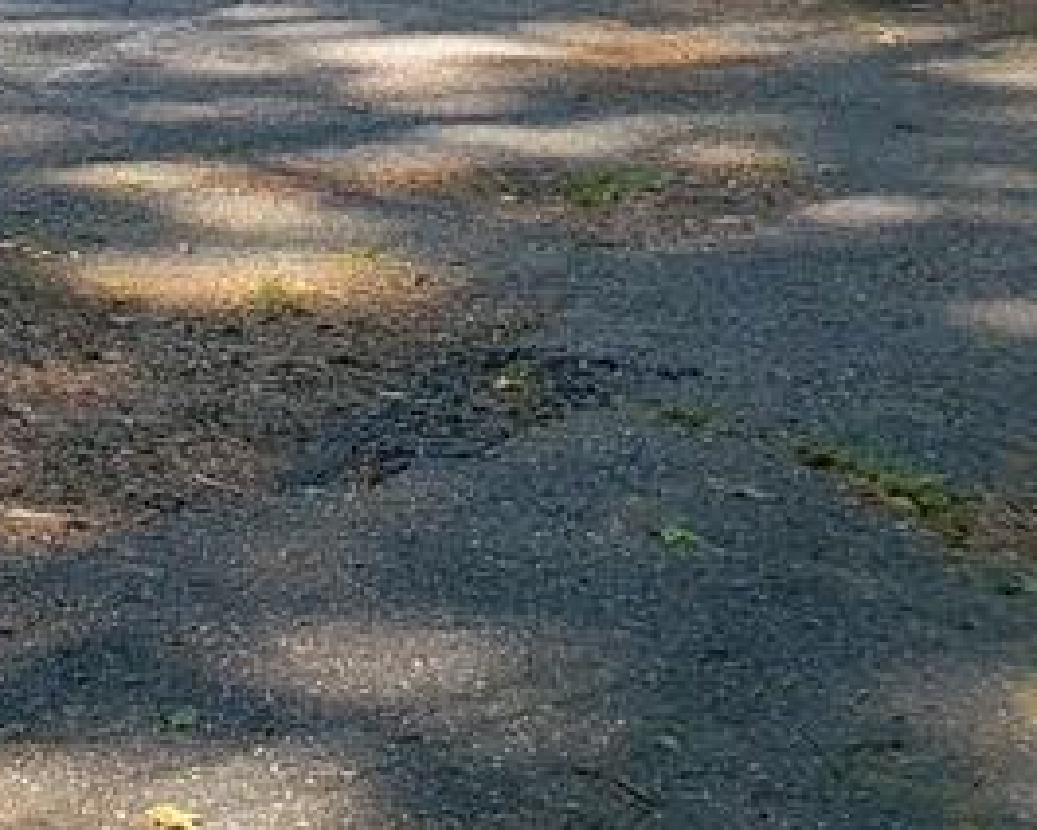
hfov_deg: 17.0
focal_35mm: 98
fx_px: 3008
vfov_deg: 14.5
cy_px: -470
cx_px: -685
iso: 50
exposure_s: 1/467
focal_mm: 4.3
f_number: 2.4
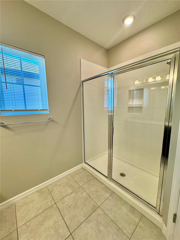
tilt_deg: -7.7
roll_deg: +2.1
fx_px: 97
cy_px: 120
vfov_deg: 102.1
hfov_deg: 85.7
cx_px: 90
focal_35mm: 14
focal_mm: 2.22
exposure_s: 1/120
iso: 125
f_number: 2.2
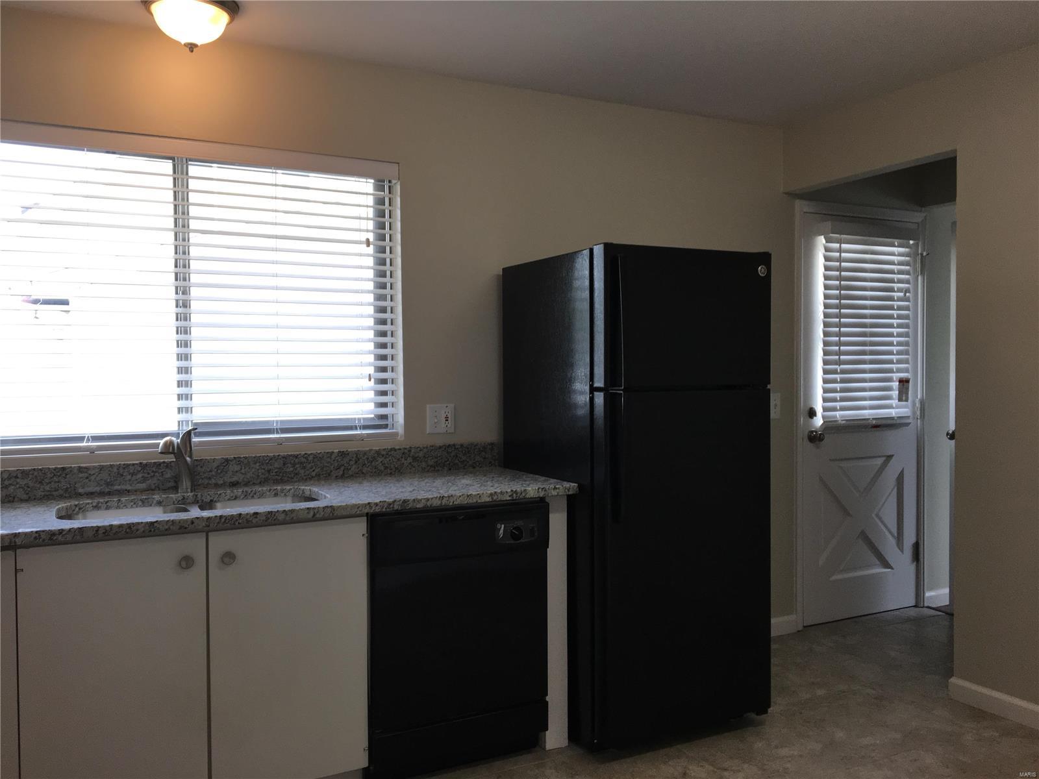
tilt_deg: -0.1
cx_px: 520
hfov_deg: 61.7
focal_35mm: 29
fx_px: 870
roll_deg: -0.1
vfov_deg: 48.2
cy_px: 390
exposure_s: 1/120
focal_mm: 4.15
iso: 40
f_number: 2.2
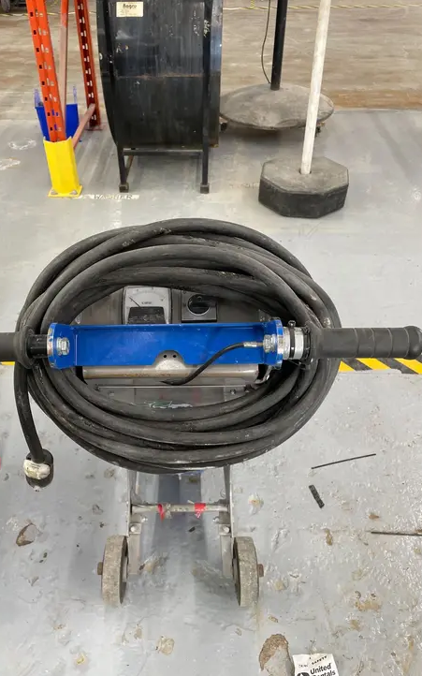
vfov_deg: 66.5
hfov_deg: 44.3
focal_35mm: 28
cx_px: 169
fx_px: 515
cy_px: 341
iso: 125
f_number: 1.6
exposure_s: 1/60
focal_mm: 4.2
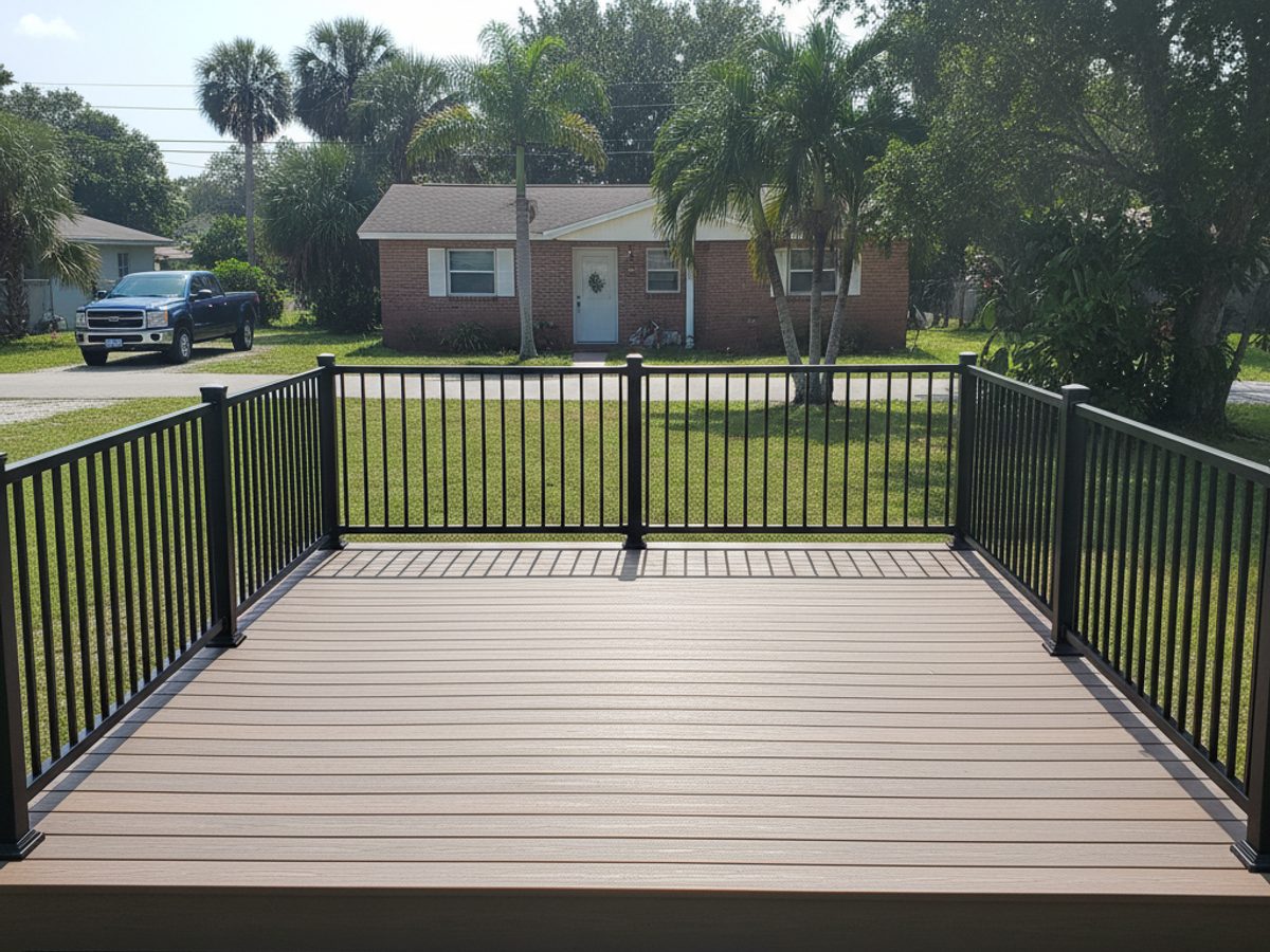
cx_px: 635
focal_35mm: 24
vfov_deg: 56.8
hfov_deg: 71.6
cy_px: 476
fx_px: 881
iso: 345
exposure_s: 1/359
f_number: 1.78
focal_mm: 6.8
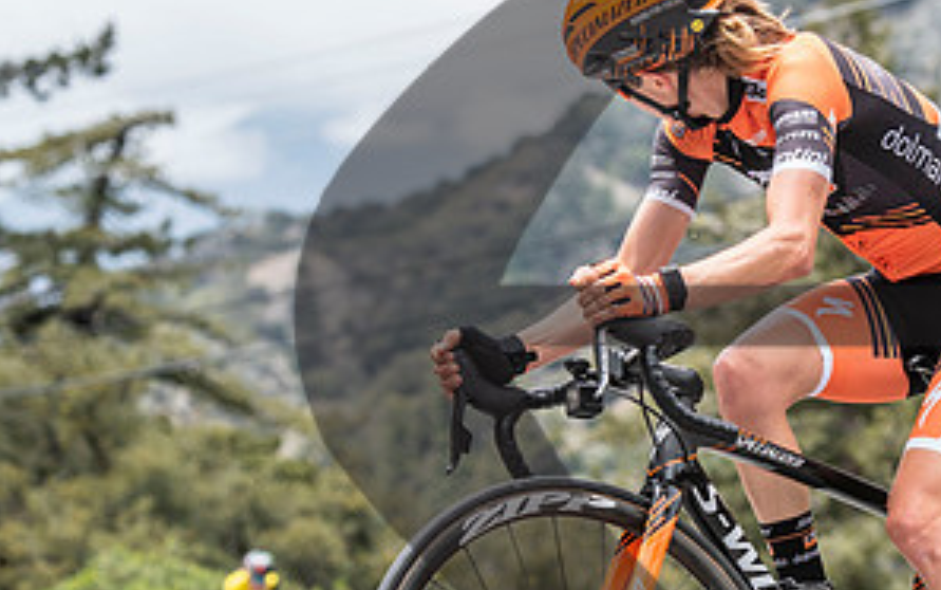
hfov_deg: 9.9
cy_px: 420
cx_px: 809
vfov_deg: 6.2
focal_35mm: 211
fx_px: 5414
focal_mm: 102
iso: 400
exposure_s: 1/1000
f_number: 5.6
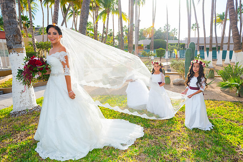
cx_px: 122
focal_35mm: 23
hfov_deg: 76.1
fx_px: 155
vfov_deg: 55.1
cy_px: 83
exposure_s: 1/250
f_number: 5
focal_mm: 22
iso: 320
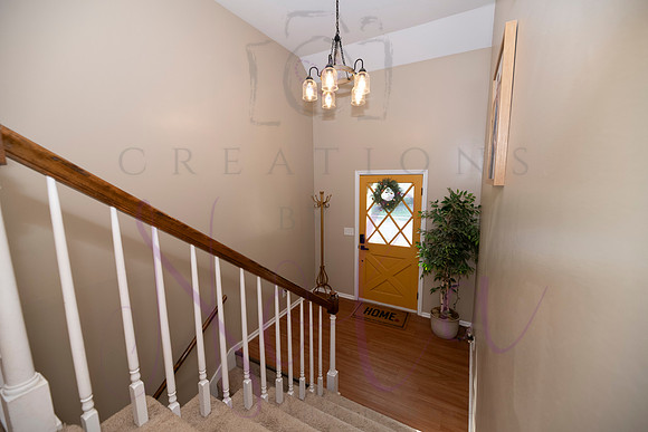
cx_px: 324
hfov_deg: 104.2
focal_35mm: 14
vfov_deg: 81.2
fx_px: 252
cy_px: 216
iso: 800
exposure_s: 1/200
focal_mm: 14
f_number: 4
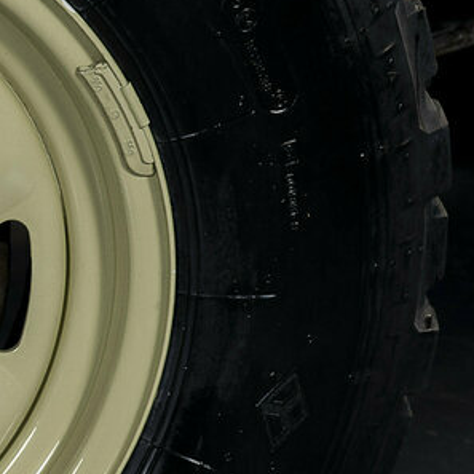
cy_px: 270
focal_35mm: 96
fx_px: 1487
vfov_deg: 18.1
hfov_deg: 16.5
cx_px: -230
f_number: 8
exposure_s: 1/3
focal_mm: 28
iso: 250
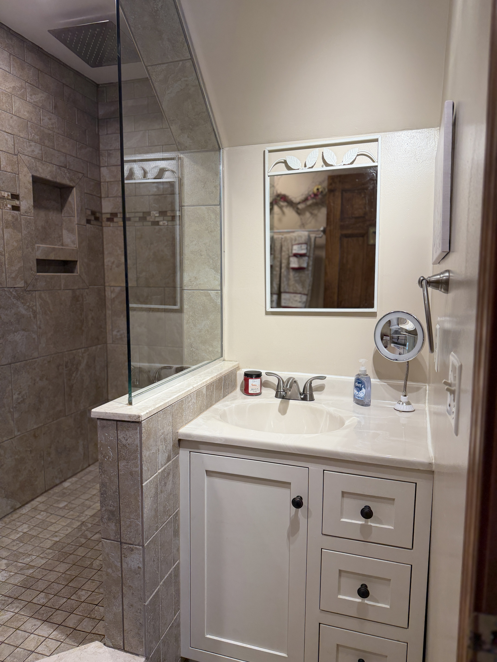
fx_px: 459
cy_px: 331
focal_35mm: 24
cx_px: 248
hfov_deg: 56.8
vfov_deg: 71.6
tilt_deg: -6.8
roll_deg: +0.5
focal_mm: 6.76
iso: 125
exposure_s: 1/120
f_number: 1.78
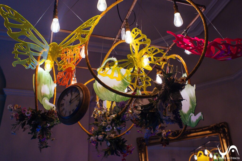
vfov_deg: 37.9
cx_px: 121
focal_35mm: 35
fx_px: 235
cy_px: 80
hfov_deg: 54.4
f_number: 5
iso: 800
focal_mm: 35
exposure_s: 1/250
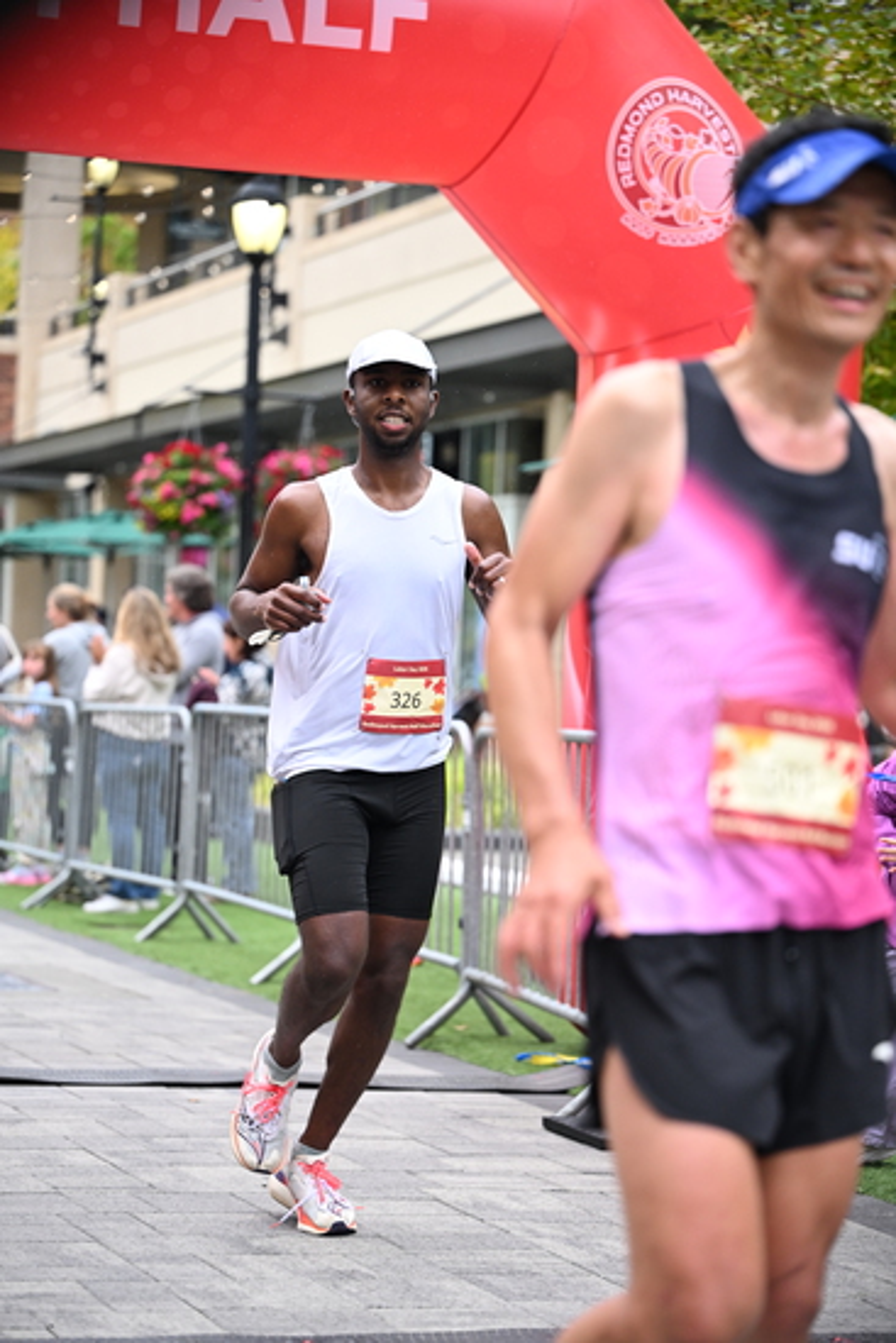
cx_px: 448
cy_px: 672
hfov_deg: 14.7
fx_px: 3470
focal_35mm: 93
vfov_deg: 21.9
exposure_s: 1/1600
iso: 1250
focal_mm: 93
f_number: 2.8
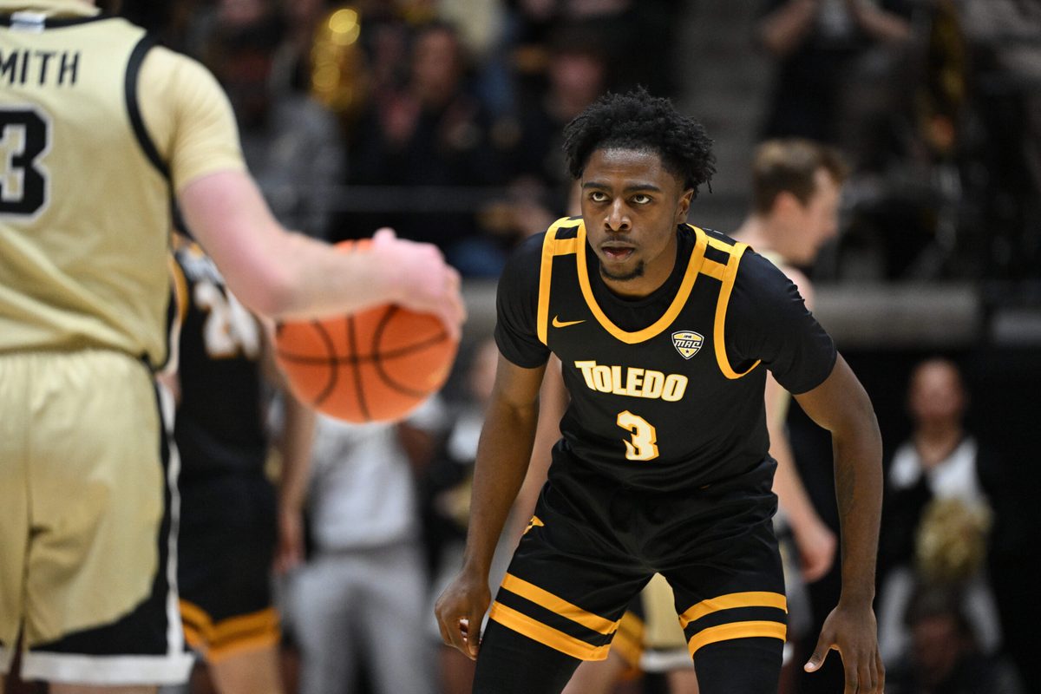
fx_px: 10698
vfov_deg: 3.7
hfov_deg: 5.6
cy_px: 347
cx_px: 520
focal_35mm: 370
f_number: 4
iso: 6400
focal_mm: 370
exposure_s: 1/1250
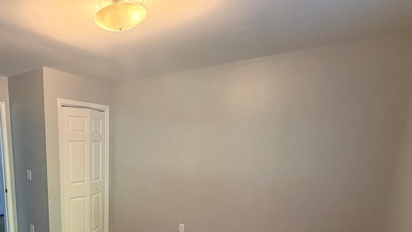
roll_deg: +1.1
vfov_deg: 43.0
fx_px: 273
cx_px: 92
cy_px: 198
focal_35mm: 25
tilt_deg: -11.7
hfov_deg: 68.2
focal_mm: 2.22
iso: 320
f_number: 2.2
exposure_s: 1/60
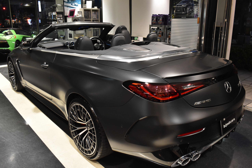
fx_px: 210
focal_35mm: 30
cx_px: 126
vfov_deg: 43.6
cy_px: 84
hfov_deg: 61.9
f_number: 8
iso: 1800
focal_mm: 20
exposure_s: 1/30
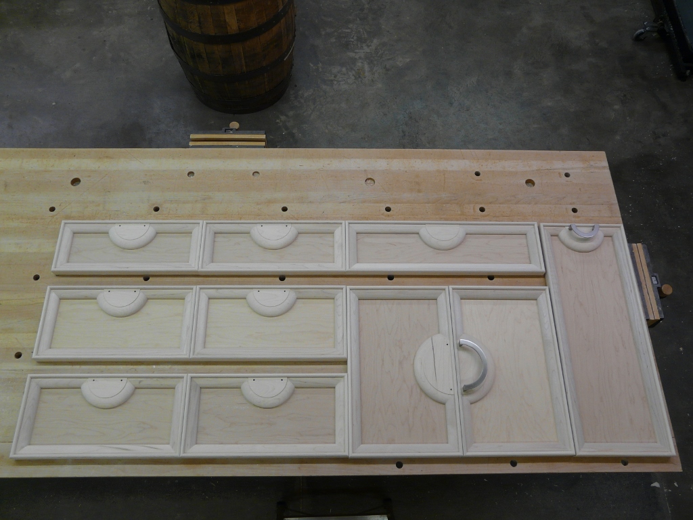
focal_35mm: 28
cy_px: 260
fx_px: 561
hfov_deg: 63.4
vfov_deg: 49.7
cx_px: 346
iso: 100
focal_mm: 4.6
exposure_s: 1/30
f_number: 2.8
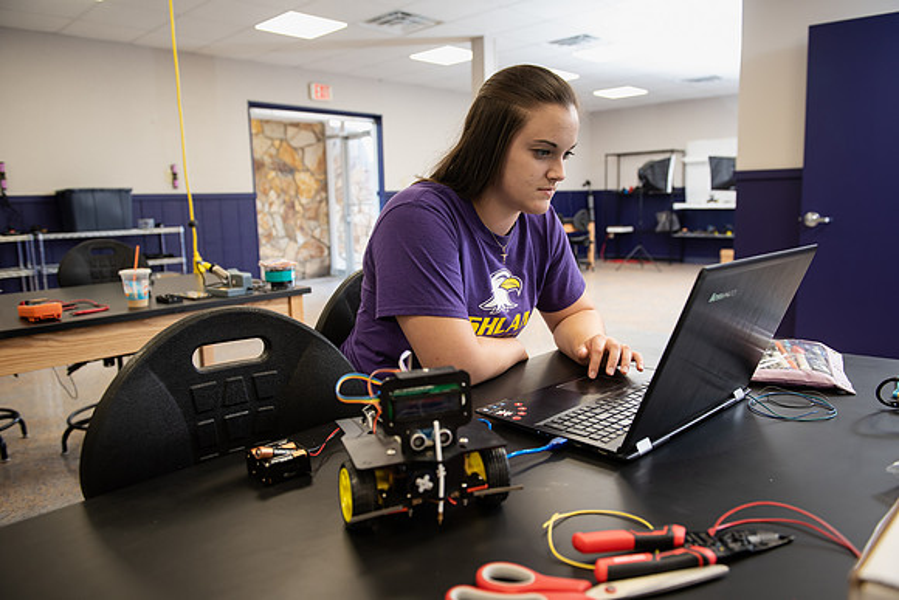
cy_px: 300
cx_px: 450
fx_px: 674
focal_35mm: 27
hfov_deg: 67.4
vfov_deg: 48.0
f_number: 4
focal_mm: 27
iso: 800
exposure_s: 1/125
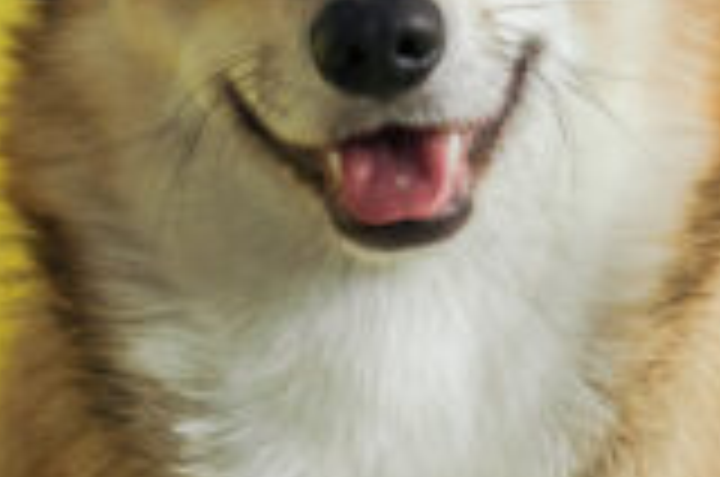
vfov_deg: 1.7
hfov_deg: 2.5
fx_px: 16347
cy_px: 227
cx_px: 468
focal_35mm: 819
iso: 800
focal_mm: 170
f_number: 2.8
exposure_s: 1/160
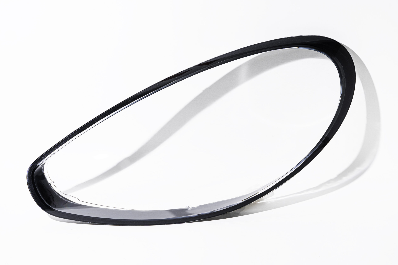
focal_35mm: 74
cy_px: 132
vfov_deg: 18.4
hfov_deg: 27.3
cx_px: 199
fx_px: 818
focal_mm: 74
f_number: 9
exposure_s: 1/250
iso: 100
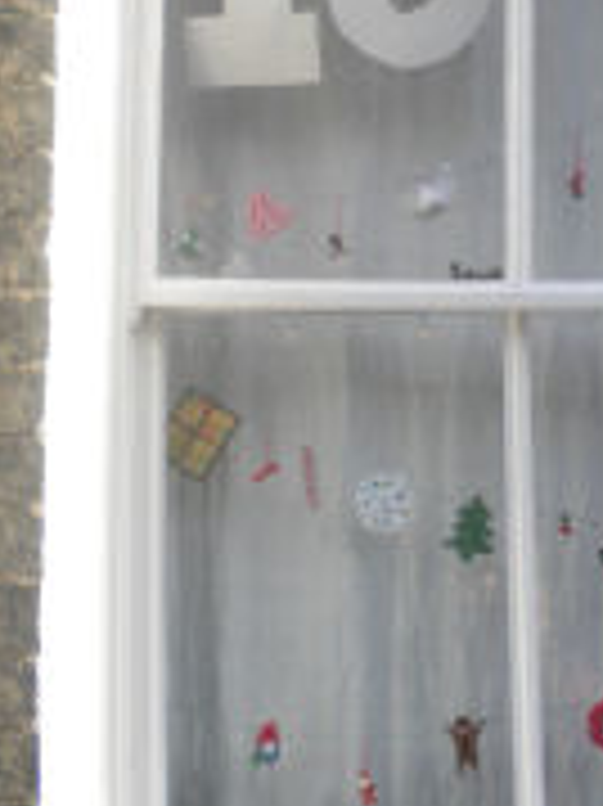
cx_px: 565
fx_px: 1860
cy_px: 252
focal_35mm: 80
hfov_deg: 18.1
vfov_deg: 24.3
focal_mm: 6.3
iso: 110
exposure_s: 1/500
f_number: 3.1
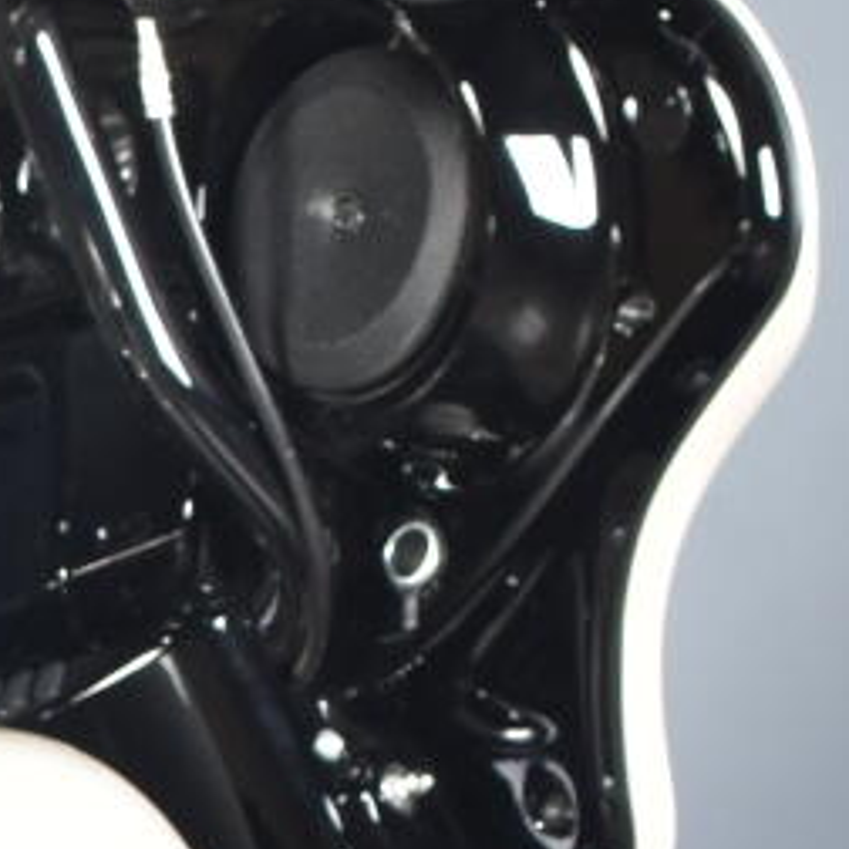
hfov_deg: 4.8
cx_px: -1044
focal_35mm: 354
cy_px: 1275
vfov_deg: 4.9
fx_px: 9833
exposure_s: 1/60
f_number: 6.3
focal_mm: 35
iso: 400
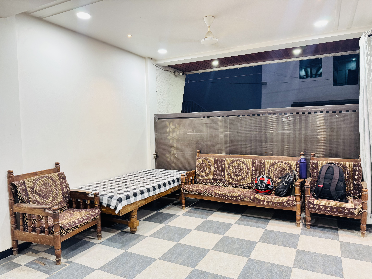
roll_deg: +1.4
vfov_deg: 56.8
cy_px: 140
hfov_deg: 71.6
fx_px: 258
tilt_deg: -3.8
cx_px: 186
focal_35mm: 24
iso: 320
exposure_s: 1/50
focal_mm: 6.76
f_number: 1.78
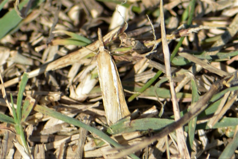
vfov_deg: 3.1
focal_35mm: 450
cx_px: 119
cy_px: 80
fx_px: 2977
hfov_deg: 4.6
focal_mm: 300
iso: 100
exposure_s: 1/200
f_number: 8
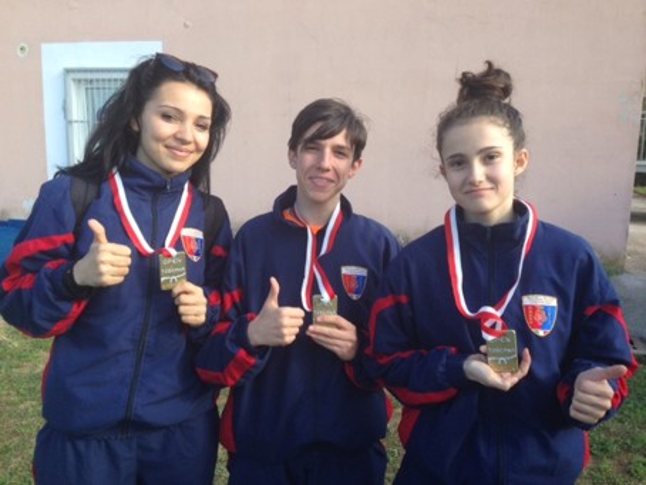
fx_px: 616
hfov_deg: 55.3
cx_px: 323
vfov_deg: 43.0
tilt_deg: -9.7
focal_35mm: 33
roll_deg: -1.7
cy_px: 242
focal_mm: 4.12
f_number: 2.4
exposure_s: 1/379
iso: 50
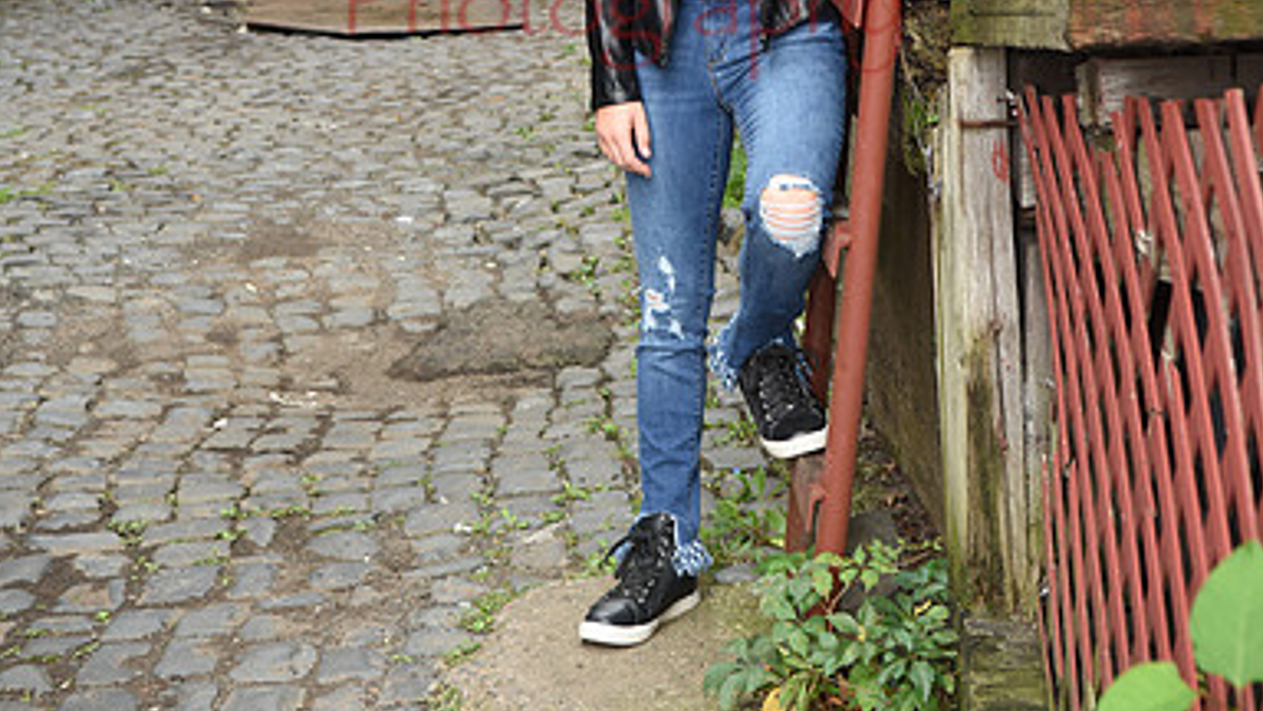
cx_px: 630
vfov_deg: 13.6
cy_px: -82
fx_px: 2914
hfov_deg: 24.5
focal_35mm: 87
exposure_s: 1/100
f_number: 6.3
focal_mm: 55
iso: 500
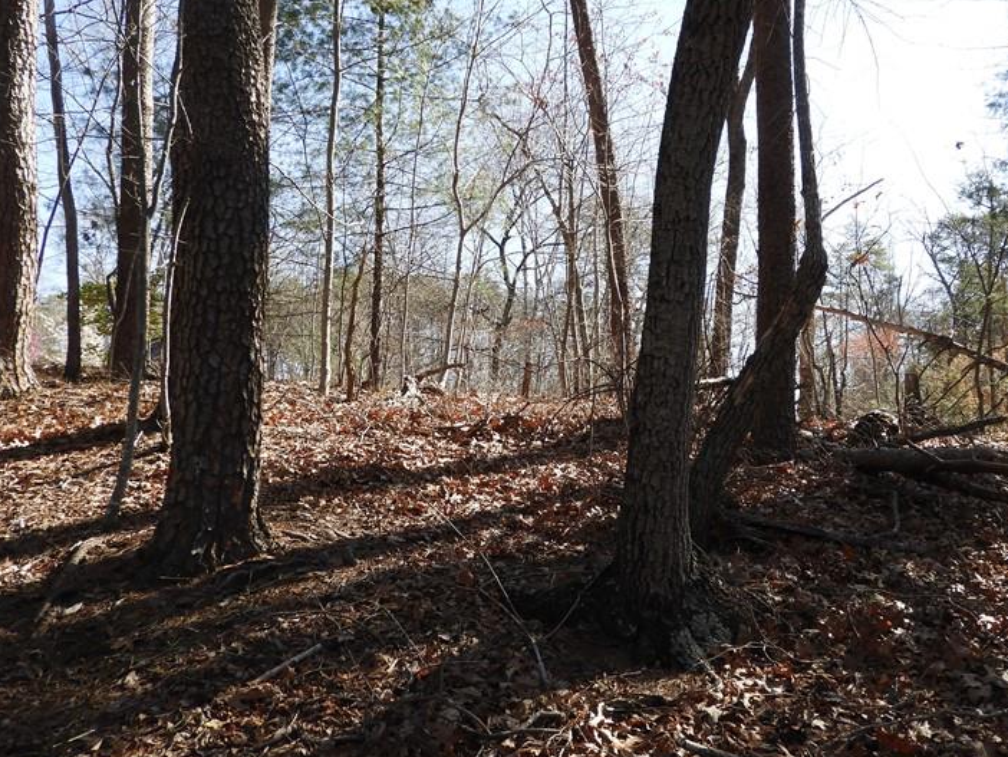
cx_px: 616
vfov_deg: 40.7
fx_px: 1020
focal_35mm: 35
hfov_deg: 52.2
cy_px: 358
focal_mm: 4.3
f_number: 3.3
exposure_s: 1/400
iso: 100
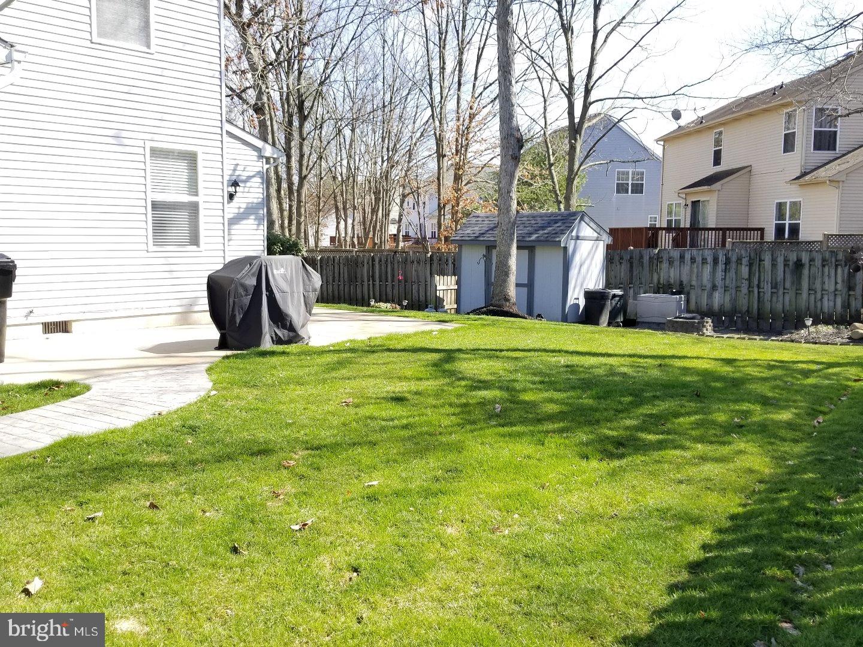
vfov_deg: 53.1
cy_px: 324
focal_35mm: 26
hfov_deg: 67.3
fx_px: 648
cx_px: 432
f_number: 1.7
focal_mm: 4.25
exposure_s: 1/680
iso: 50
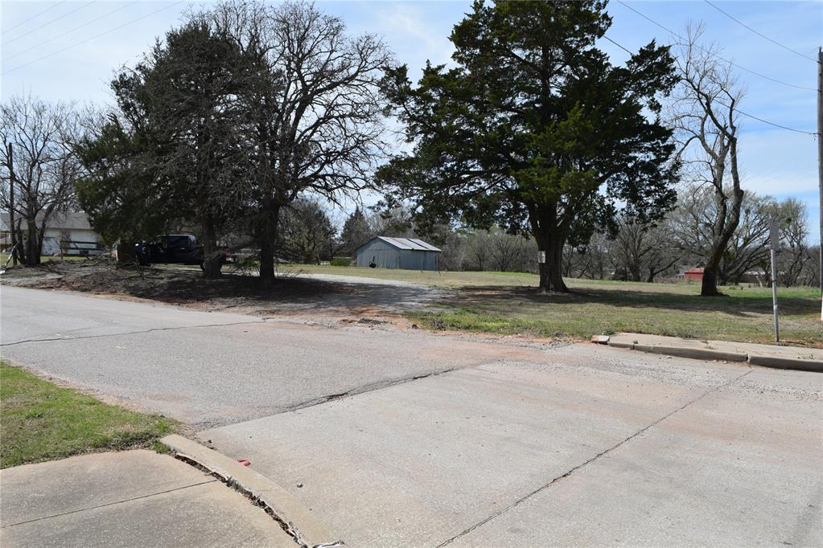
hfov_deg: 67.4
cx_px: 412
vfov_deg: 47.9
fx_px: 617
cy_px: 274
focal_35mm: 27
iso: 200
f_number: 10
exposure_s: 1/400
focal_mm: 18
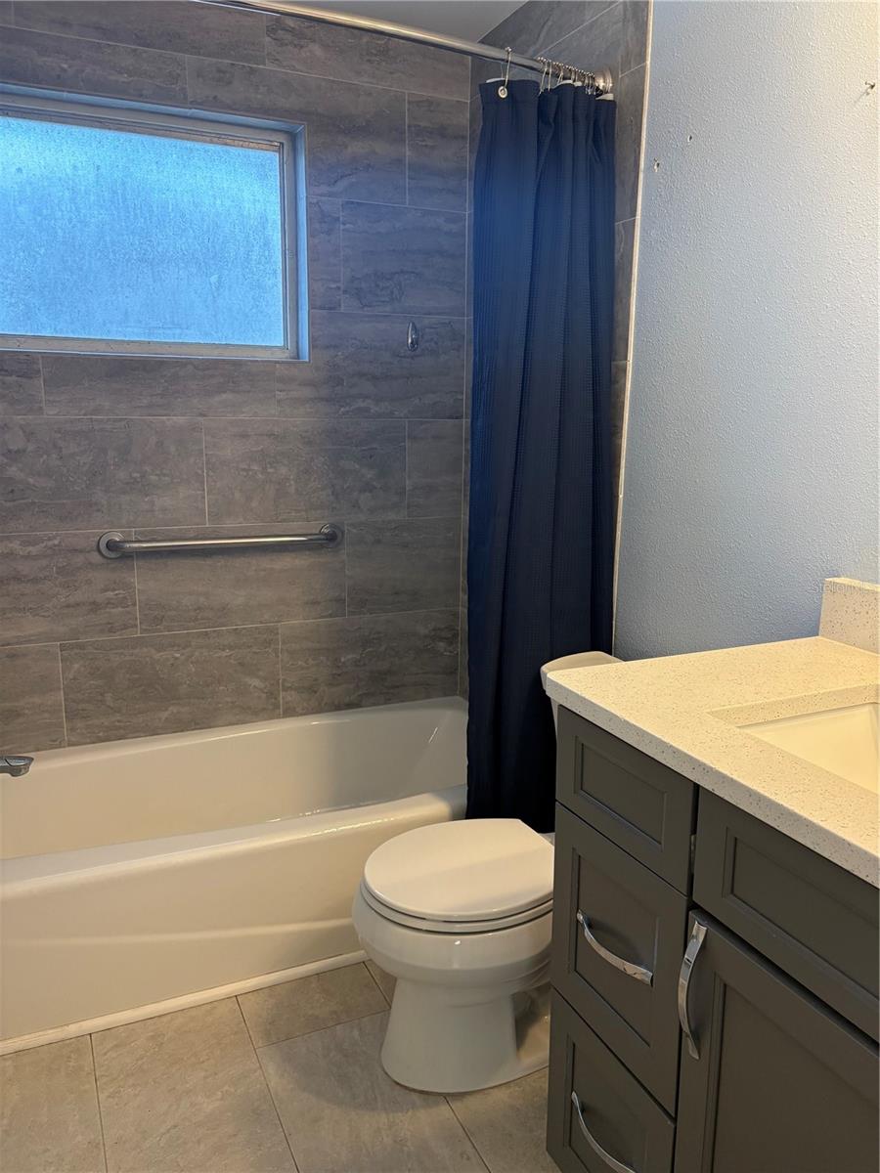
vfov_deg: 67.3
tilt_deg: -10.2
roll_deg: -0.7
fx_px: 881
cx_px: 440
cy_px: 586
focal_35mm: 26
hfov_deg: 53.1
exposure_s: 1/120
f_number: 1.6
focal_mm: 5.96
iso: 125
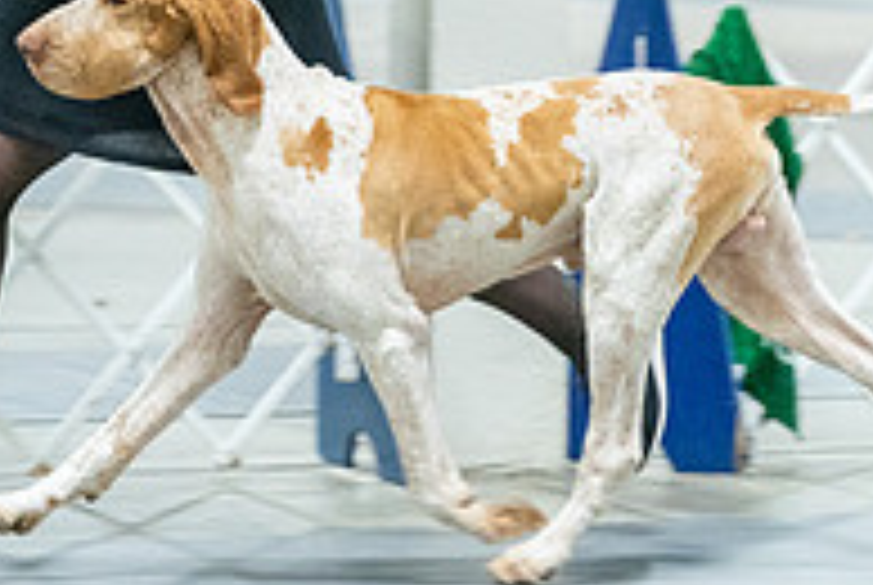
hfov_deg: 4.3
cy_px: -79
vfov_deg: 2.9
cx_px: 243
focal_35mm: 475
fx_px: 11536
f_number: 3.2
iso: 6400
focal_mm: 159
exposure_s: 1/200
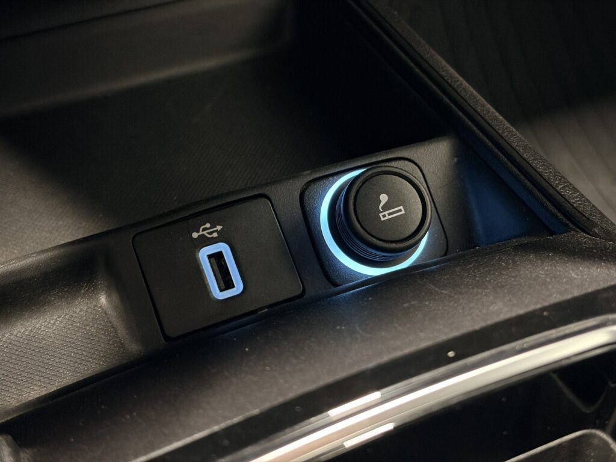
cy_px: 231
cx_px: 308
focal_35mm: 52
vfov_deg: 28.0
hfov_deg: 36.8
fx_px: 925
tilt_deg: -48.4
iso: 1000
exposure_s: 1/16
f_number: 1.6
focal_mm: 5.96
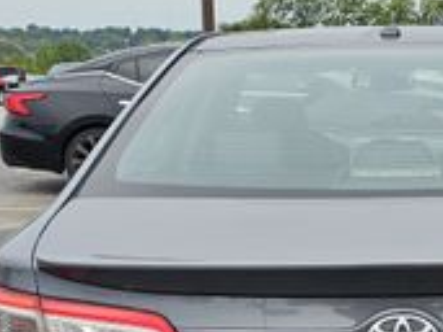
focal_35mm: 86
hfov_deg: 22.3
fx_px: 1100
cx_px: 391
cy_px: 275
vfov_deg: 17.0
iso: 10
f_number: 1.7
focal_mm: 6.3
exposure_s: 1/532
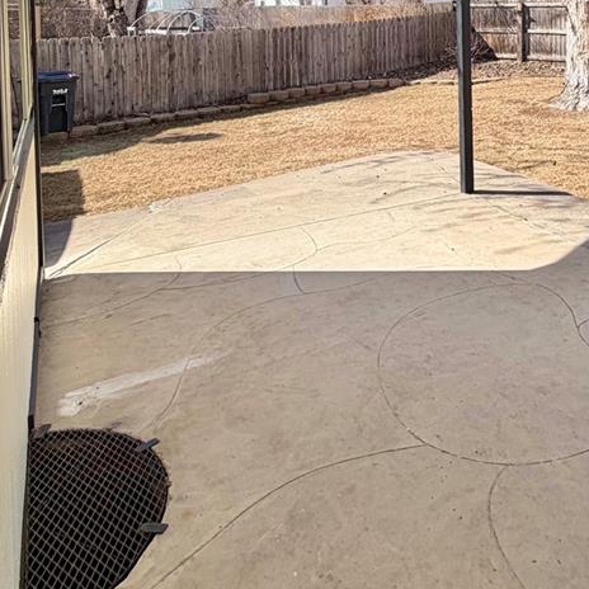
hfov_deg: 46.9
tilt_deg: -1.8
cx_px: 510
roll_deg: +0.5
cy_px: 32
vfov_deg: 45.1
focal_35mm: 32
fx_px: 616
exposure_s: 1/658
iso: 40
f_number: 2.2
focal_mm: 2.22
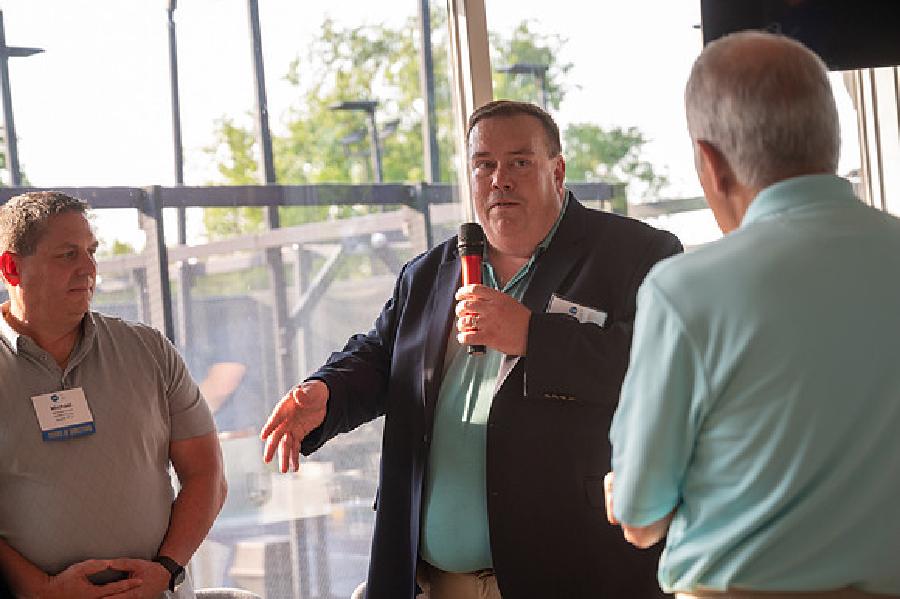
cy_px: 300
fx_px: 1818
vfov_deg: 18.7
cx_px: 440
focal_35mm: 73
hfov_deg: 27.8
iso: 640
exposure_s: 1/320
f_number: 4
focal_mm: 70
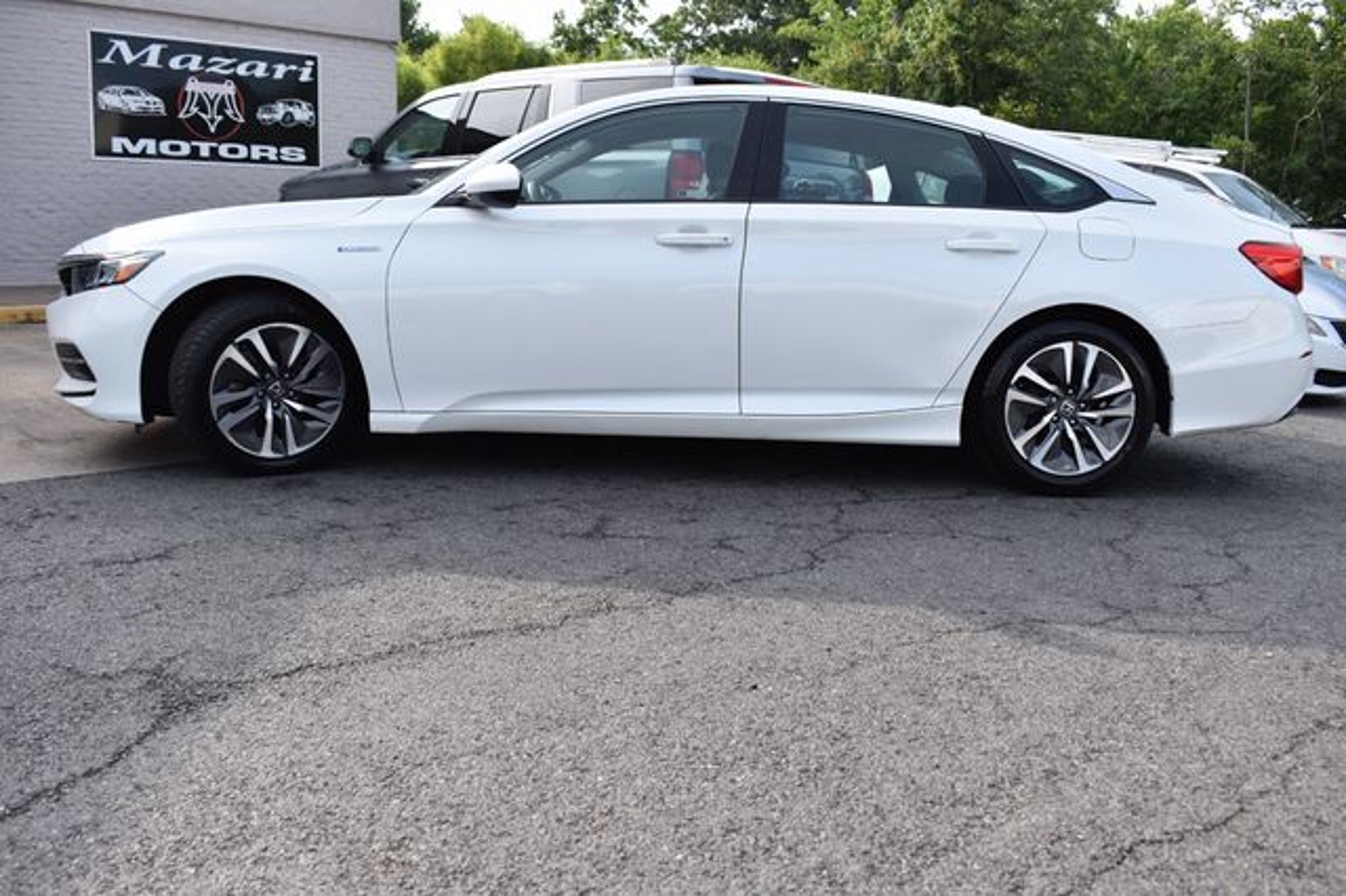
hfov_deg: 57.2
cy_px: 448
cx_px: 673
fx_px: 1233
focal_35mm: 33
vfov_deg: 39.9
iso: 200
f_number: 7.1
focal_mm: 22
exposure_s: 1/320
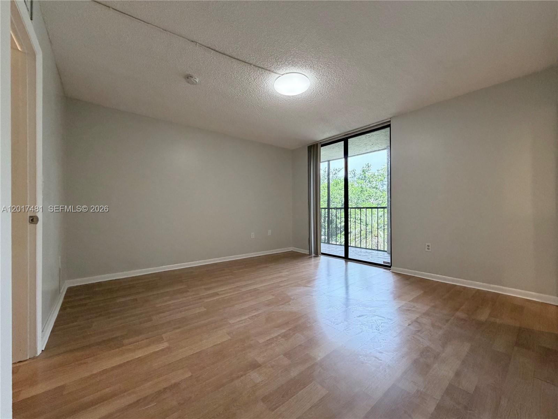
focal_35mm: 14
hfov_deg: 102.1
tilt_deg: -0.2
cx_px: 279
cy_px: 210
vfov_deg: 85.7
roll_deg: +0.1
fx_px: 226
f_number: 2.2
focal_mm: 2.22
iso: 320
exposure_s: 1/120
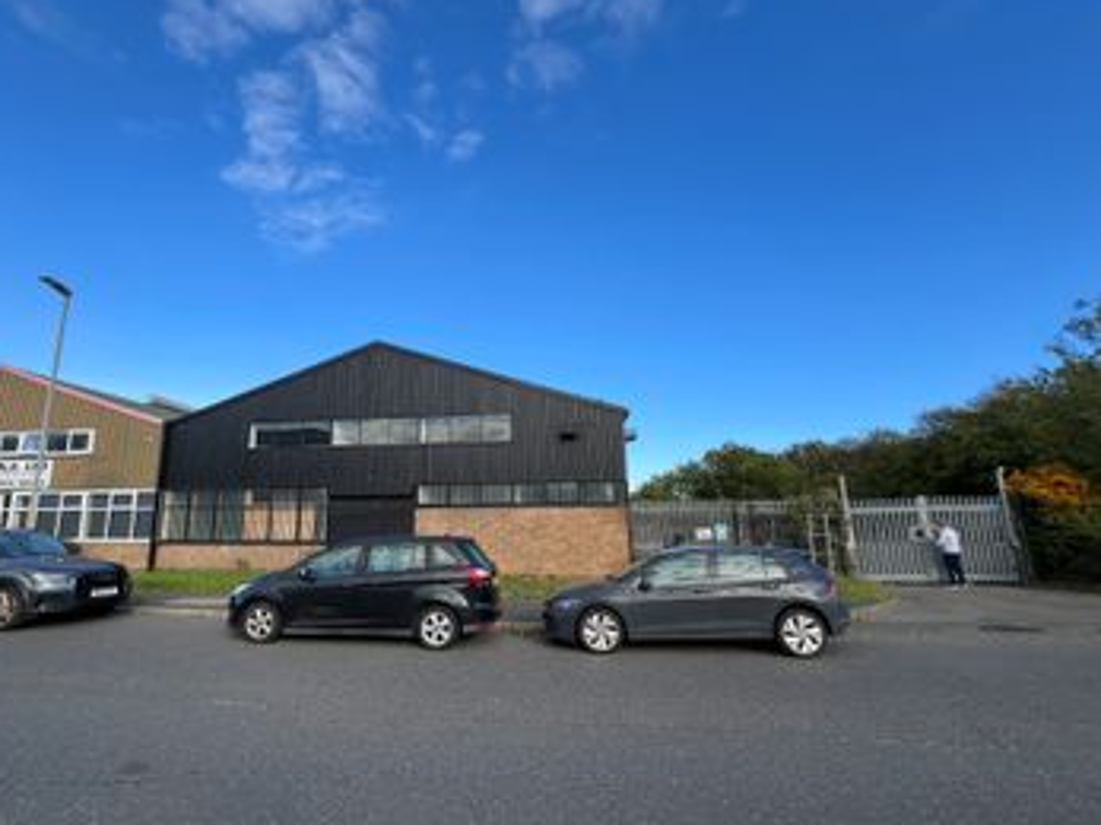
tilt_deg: +10.5
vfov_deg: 81.6
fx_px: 477
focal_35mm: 15
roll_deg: +0.9
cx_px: 495
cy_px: 438
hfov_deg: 97.9
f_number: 1.8
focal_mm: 1.57
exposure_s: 1/861
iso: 32
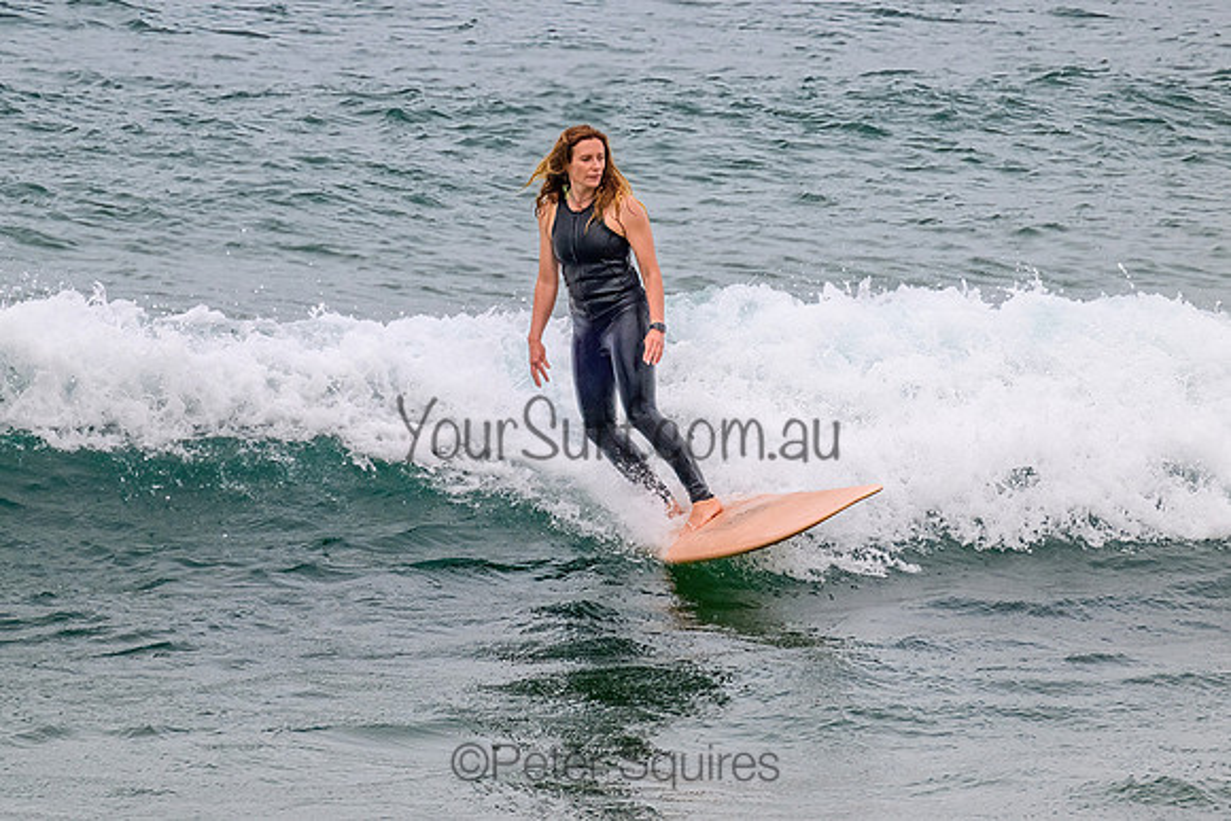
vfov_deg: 1.4
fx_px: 34279
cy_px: 349
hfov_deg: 2.1
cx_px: 587
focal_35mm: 1002
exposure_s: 1/2000
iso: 900
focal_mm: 800
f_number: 11
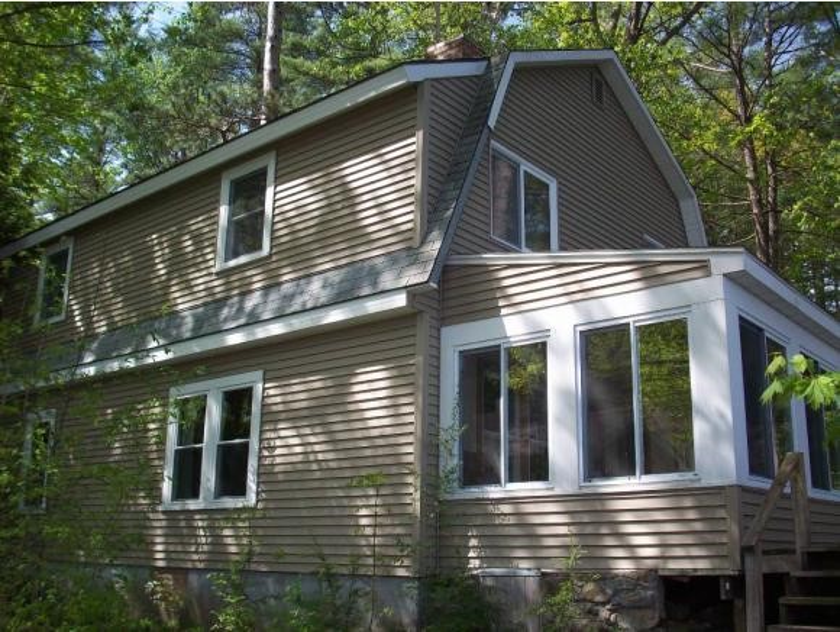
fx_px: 899
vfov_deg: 38.7
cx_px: 420
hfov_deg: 50.1
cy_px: 316
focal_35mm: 37
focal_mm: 6.2
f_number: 2.8
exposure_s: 1/514
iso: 80
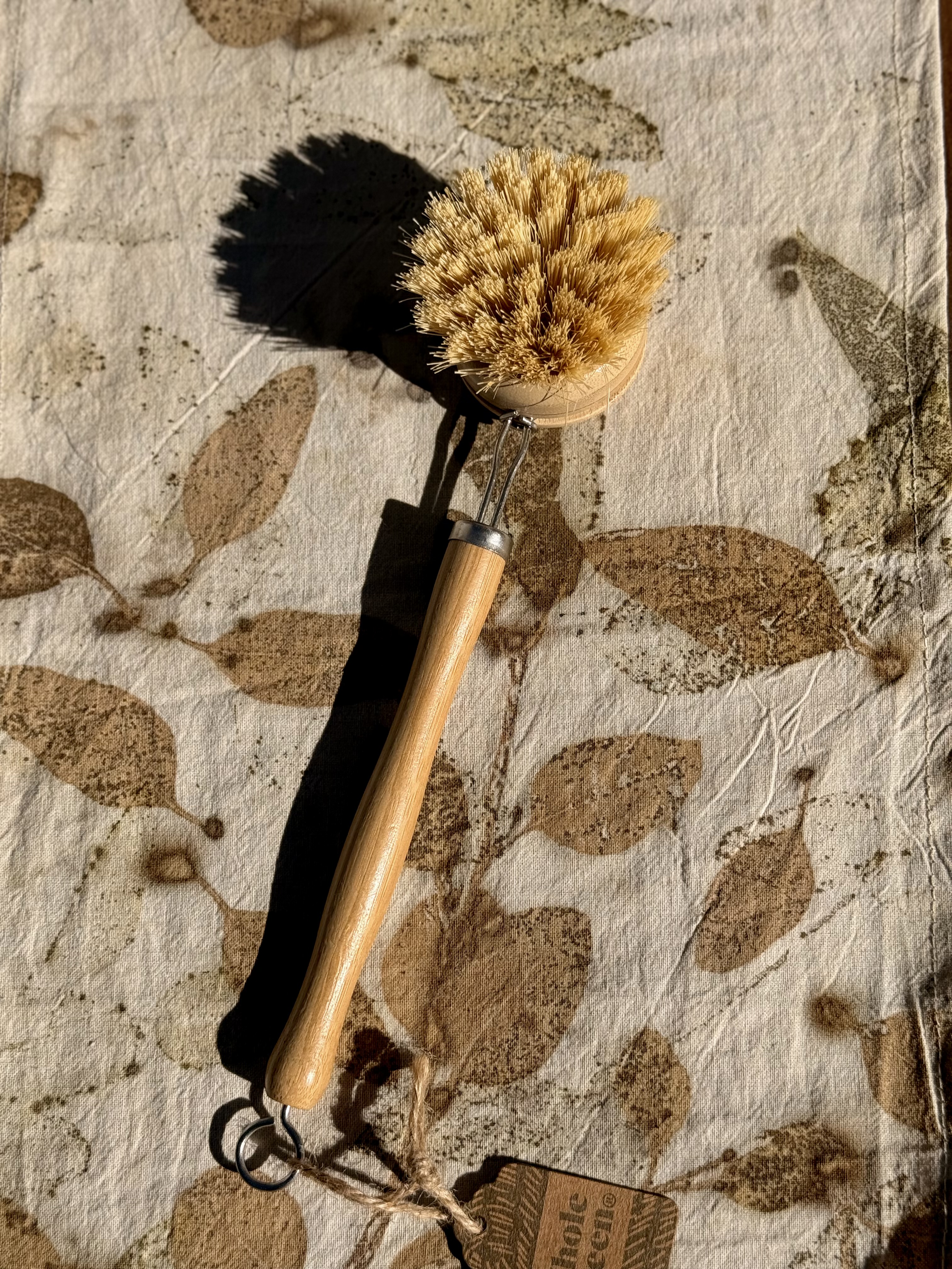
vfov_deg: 39.7
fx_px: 1760
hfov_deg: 30.3
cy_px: 634
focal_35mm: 48
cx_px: 476
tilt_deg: -78.5
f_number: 1.78
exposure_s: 1/11364
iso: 64
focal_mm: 6.76
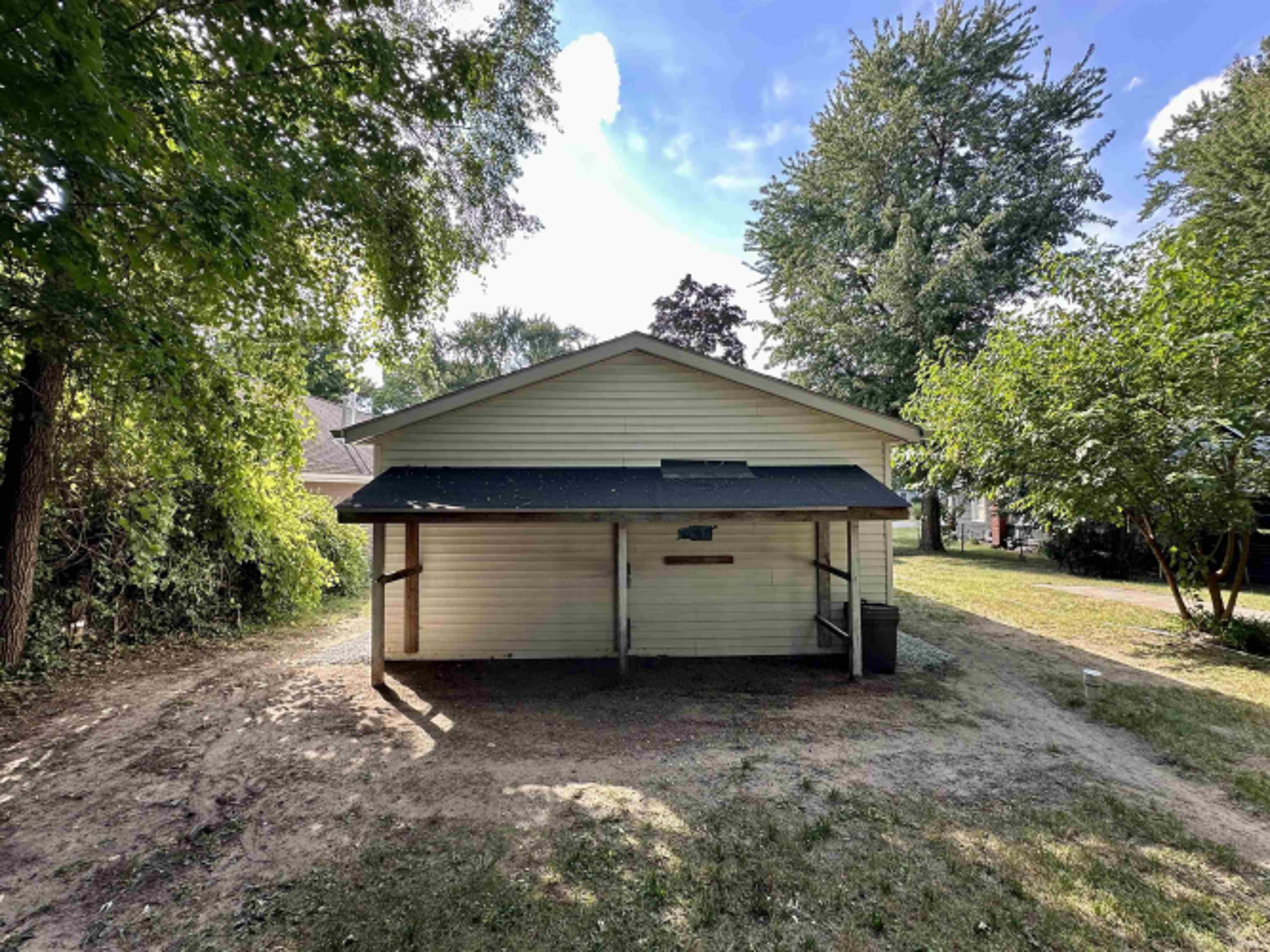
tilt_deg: +1.9
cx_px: 635
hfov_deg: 102.1
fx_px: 514
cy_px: 476
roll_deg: +0.2
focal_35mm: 14
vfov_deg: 85.7
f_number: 2.2
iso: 40
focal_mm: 2.22
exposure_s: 1/219
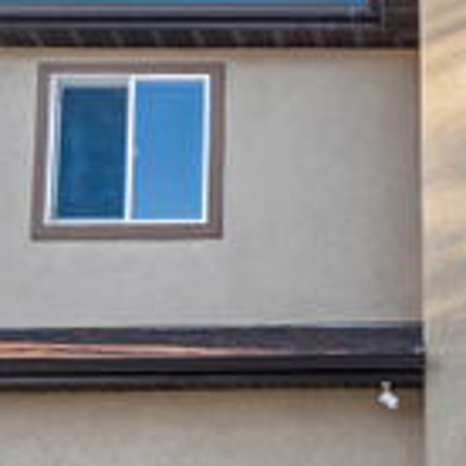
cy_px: 454
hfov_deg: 27.6
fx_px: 899
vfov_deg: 27.6
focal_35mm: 59
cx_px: 452
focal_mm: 10
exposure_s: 1/200
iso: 100
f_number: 5.6
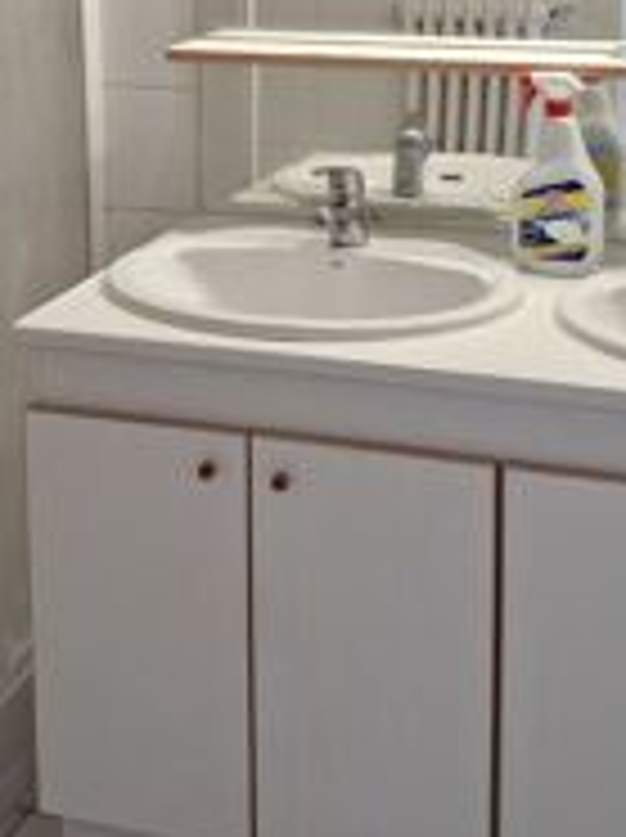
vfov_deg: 29.9
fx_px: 1498
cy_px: 88
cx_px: 315
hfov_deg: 23.6
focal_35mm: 62
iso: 200
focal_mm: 4
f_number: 1.8
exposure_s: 1/120
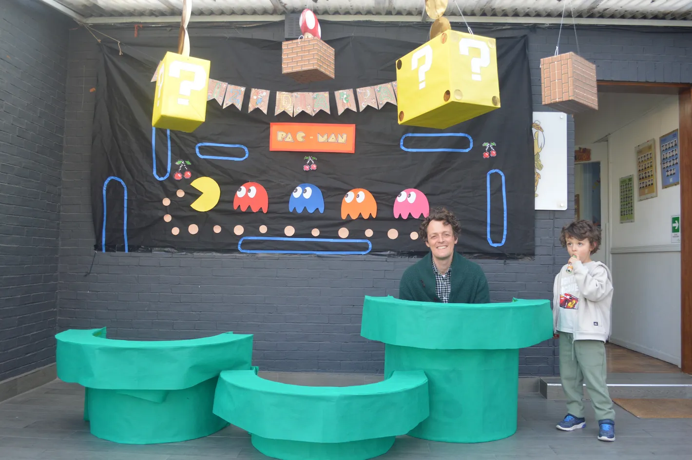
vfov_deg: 43.5
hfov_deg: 62.0
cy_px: 230
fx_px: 576
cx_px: 346
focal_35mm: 30
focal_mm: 20
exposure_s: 1/80
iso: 400
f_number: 4.5
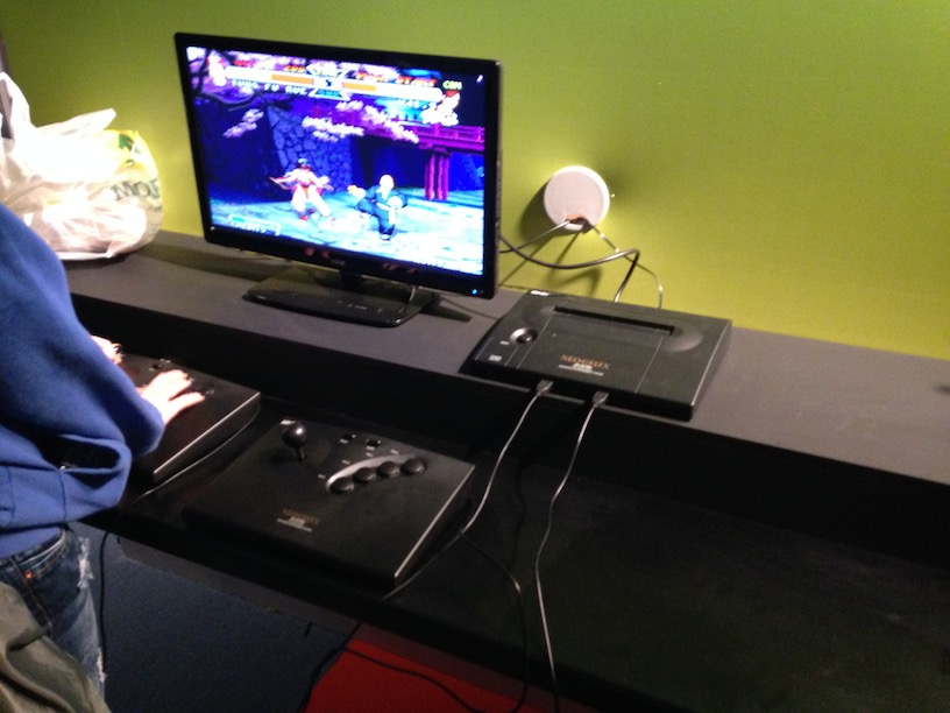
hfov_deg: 55.4
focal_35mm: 33
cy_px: 356
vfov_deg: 42.9
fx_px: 906
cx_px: 475
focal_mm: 4.12
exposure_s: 1/15
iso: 400
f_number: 2.4
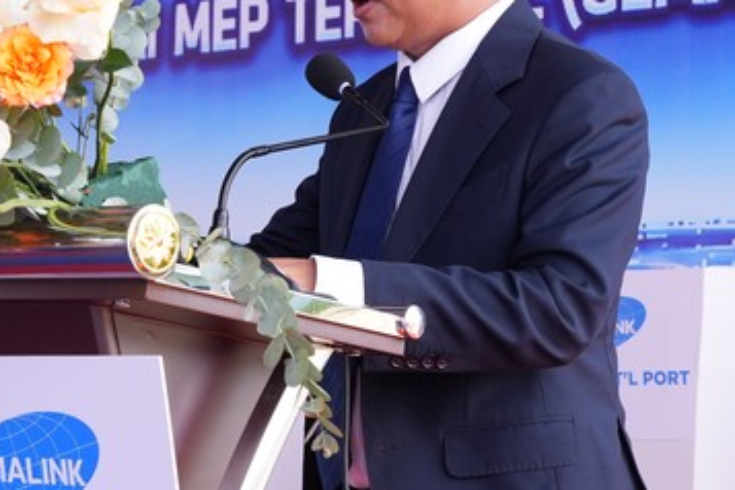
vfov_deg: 11.8
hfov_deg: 17.6
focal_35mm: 116
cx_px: 239
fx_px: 2371
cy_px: 129
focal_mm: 37.7
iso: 500
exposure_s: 1/250
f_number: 6.3
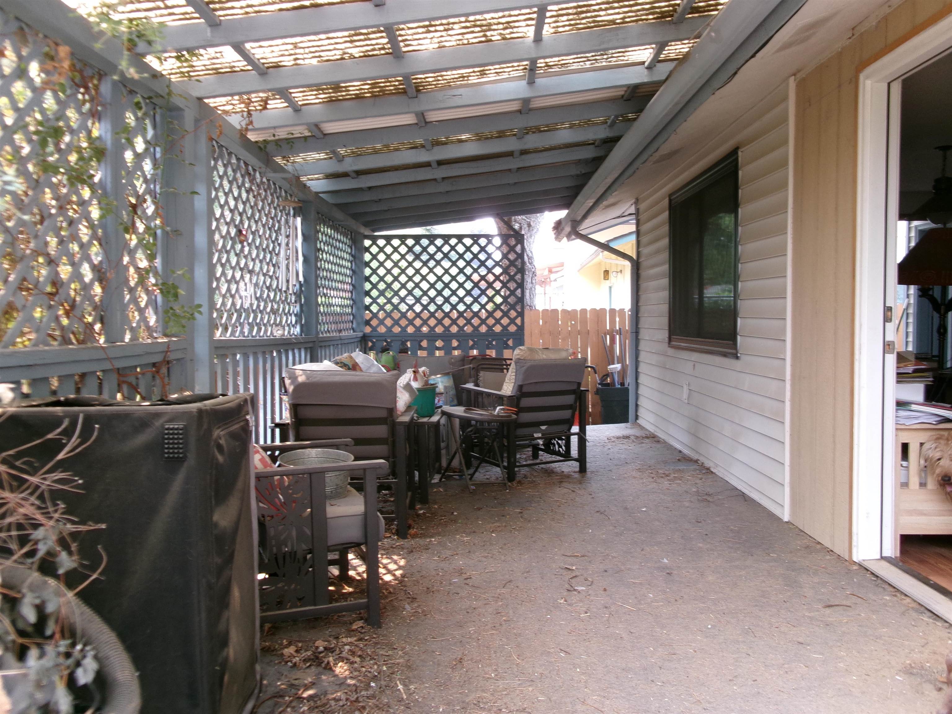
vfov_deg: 49.7
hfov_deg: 63.4
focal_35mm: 28
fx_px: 770
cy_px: 357
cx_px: 476
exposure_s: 1/34
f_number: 3.9
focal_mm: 5.1
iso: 105
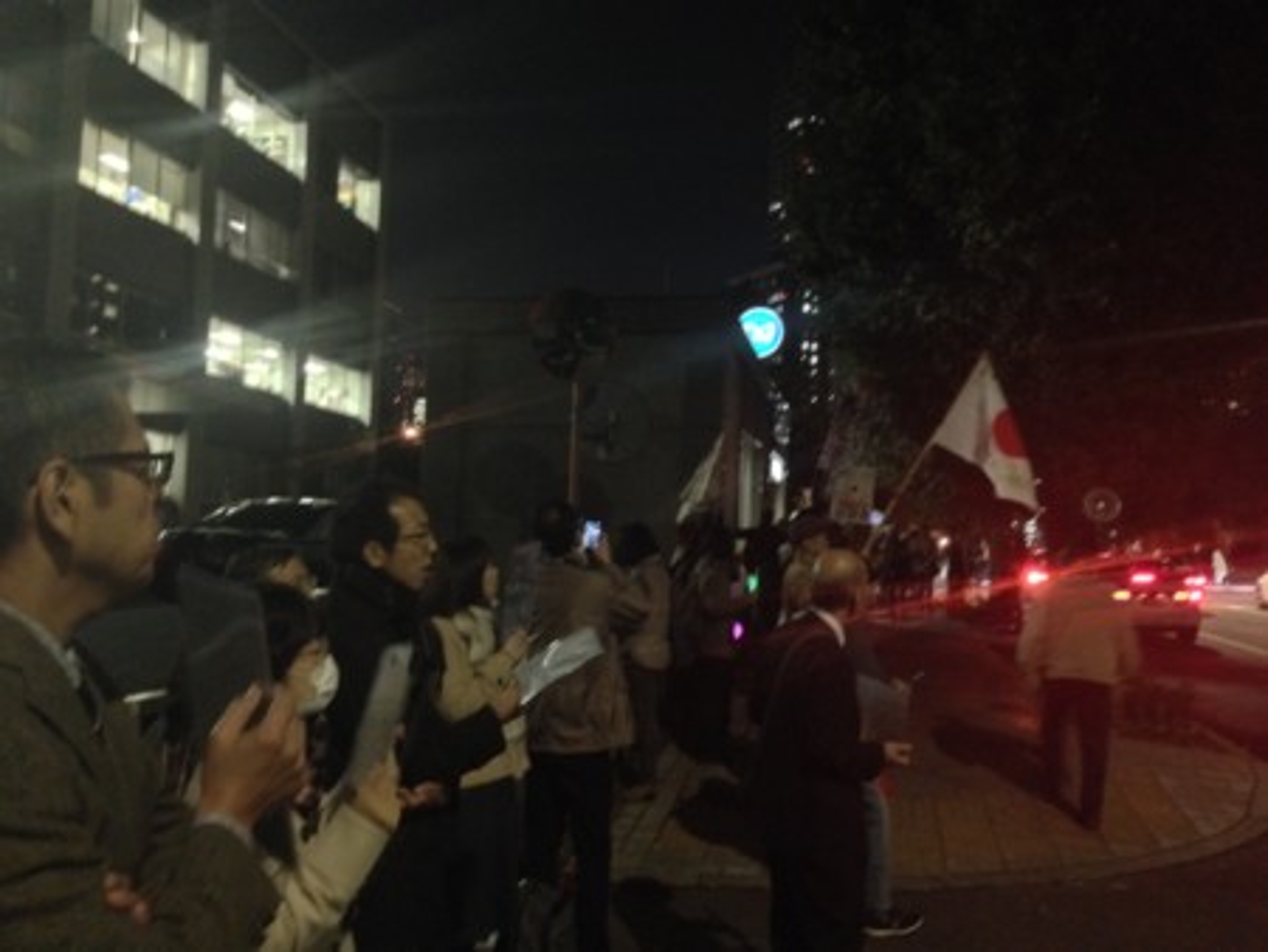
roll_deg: -2.9
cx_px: 634
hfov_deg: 55.3
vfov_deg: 43.0
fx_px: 1209
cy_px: 476
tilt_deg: +4.1
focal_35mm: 33
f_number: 2.4
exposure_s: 1/15
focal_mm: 4.12
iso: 800
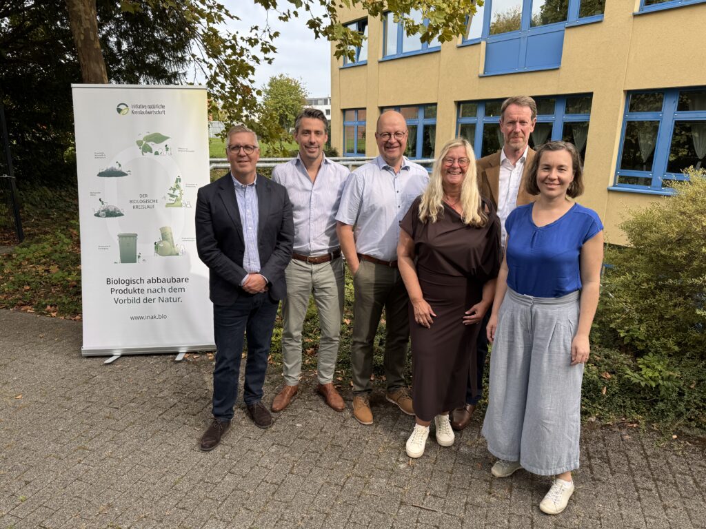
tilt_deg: -14.3
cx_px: 353
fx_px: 489
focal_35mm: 24
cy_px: 264
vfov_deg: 56.8
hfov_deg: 71.6
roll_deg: -0.8
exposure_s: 1/1151
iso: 80
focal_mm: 6.76
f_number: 1.78
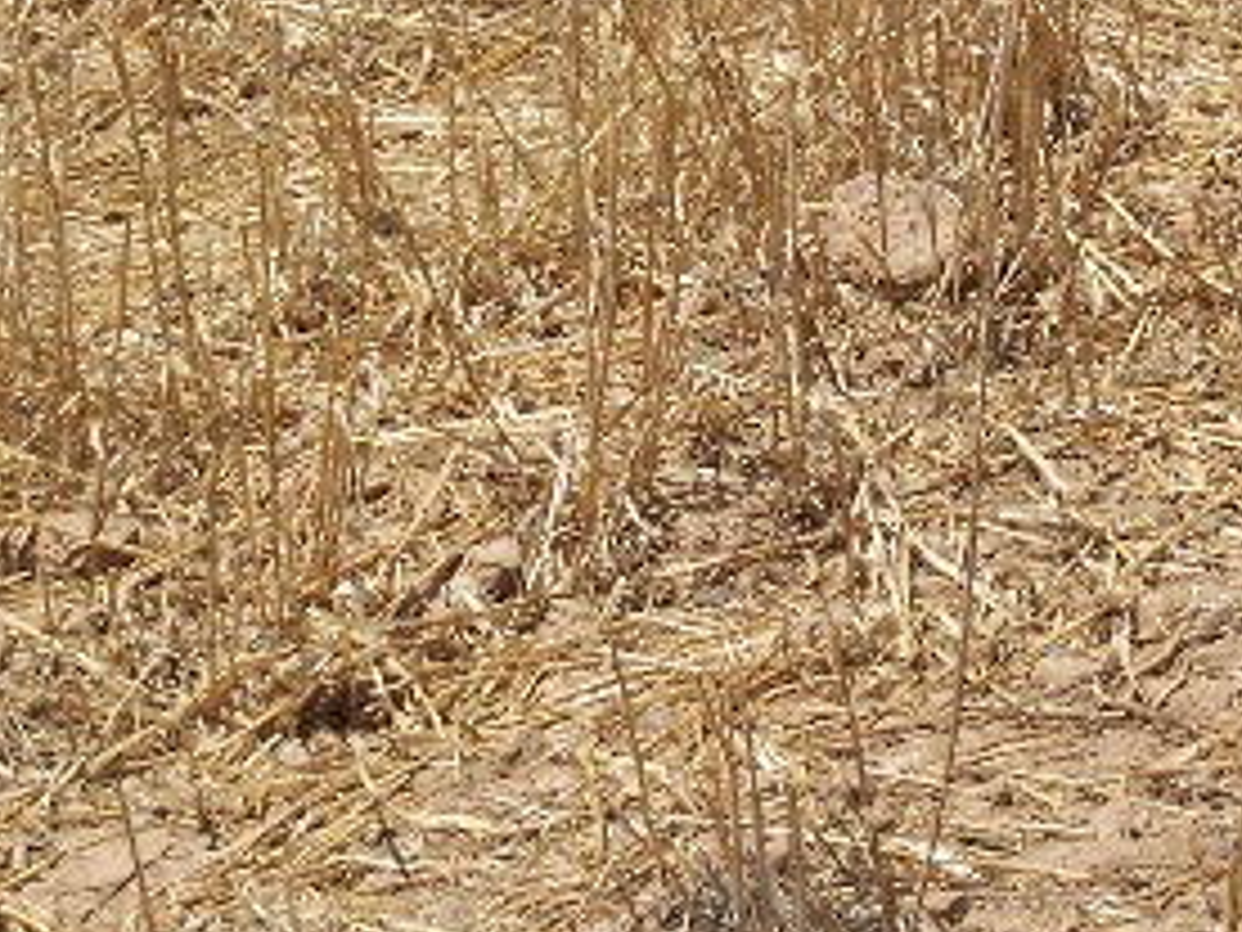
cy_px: -365
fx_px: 11876
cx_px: 900
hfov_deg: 6.0
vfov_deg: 4.5
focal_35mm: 331
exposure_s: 1/350
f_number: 8
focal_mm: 24
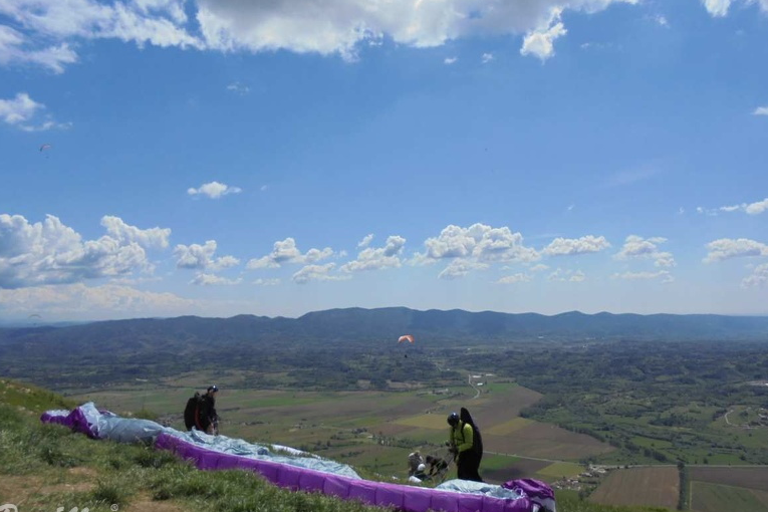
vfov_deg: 46.4
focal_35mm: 28
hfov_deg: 65.5
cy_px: 261
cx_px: 393
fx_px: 597
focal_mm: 4.6
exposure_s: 1/250
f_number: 11.5
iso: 100
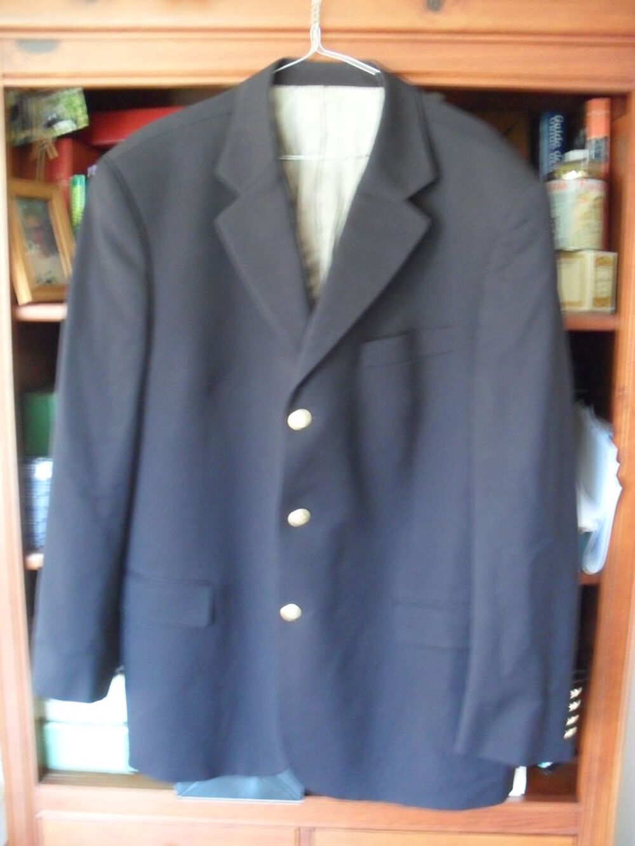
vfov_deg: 52.6
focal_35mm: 35
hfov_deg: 40.7
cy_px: 423
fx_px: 856
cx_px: 318
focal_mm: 6.3
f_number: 3
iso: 400
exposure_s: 1/8
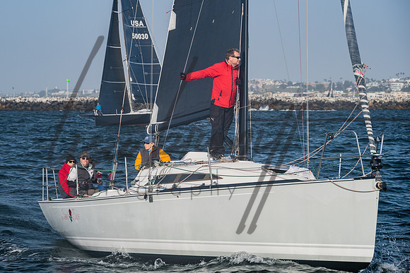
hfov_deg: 18.4
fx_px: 1265
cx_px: 180
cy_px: 120
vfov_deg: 12.3
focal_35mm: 111
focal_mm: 99
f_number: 6.3
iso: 200
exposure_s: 1/640
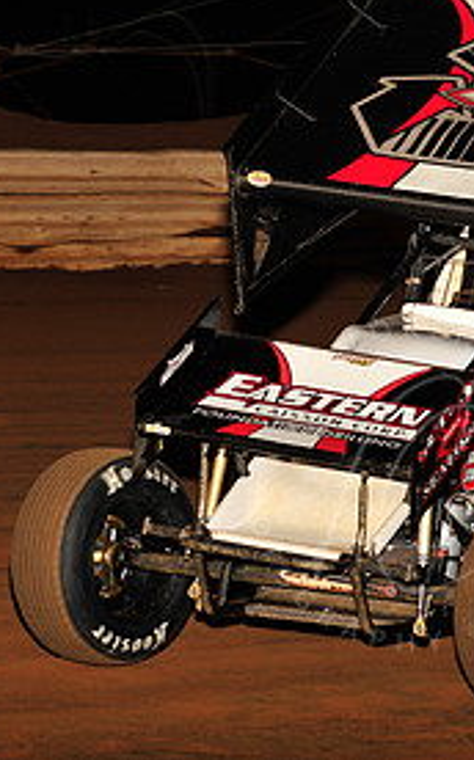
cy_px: 231
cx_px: 411
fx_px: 4971
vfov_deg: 8.7
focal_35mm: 240
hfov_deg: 5.5
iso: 800
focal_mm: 112
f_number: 6.3
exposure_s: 1/320
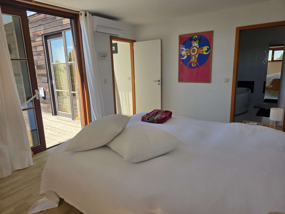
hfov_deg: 73.9
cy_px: 107
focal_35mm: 23
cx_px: 142
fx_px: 189
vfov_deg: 58.9
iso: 80
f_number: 1.7
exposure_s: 1/1645
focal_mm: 6.3
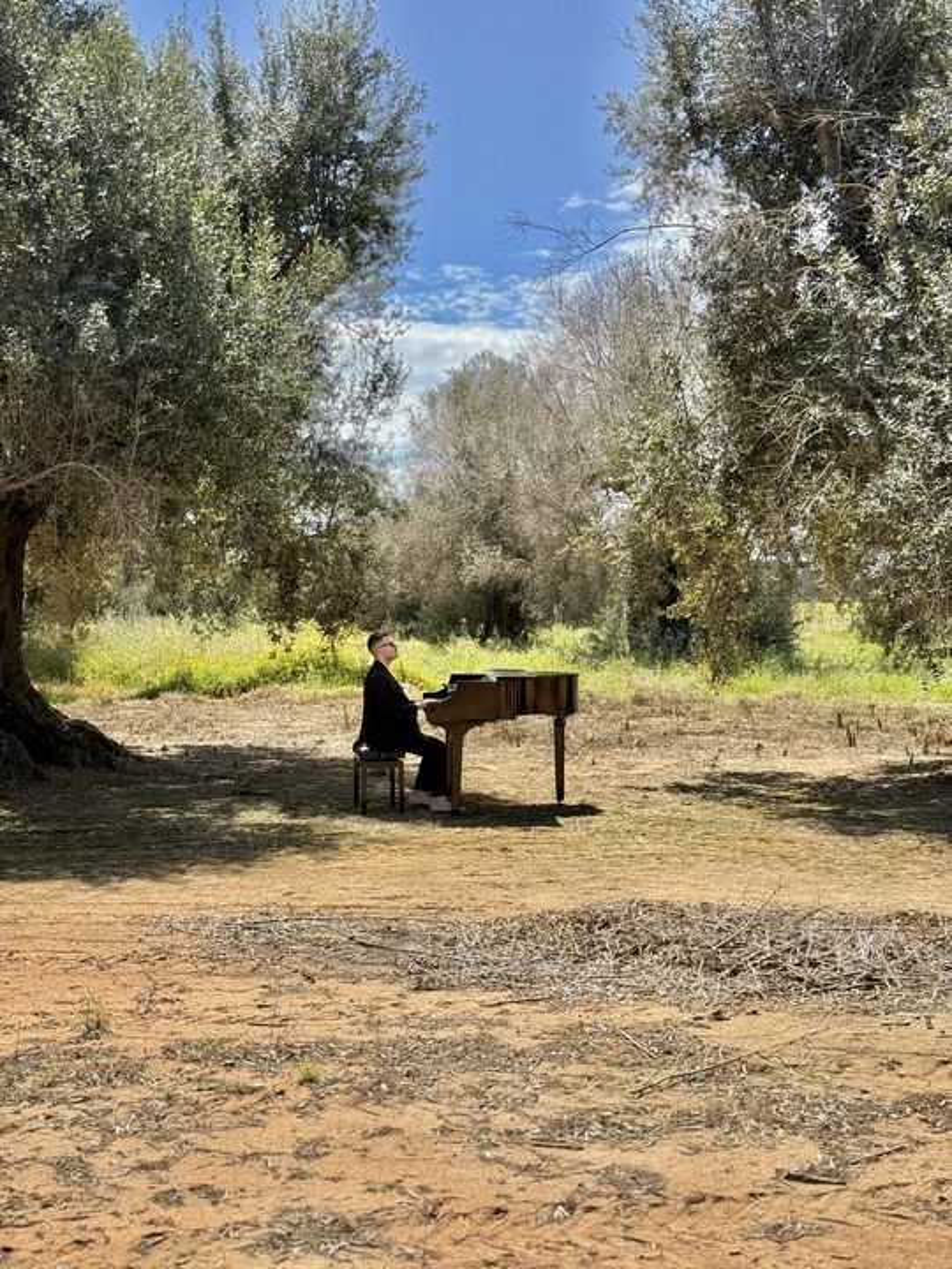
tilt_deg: -0.5
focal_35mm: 48
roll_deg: +0.0
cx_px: 476
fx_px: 1760
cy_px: 634
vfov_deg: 39.7
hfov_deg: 30.3
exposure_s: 1/2865
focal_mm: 6.76
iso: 80
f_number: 1.78
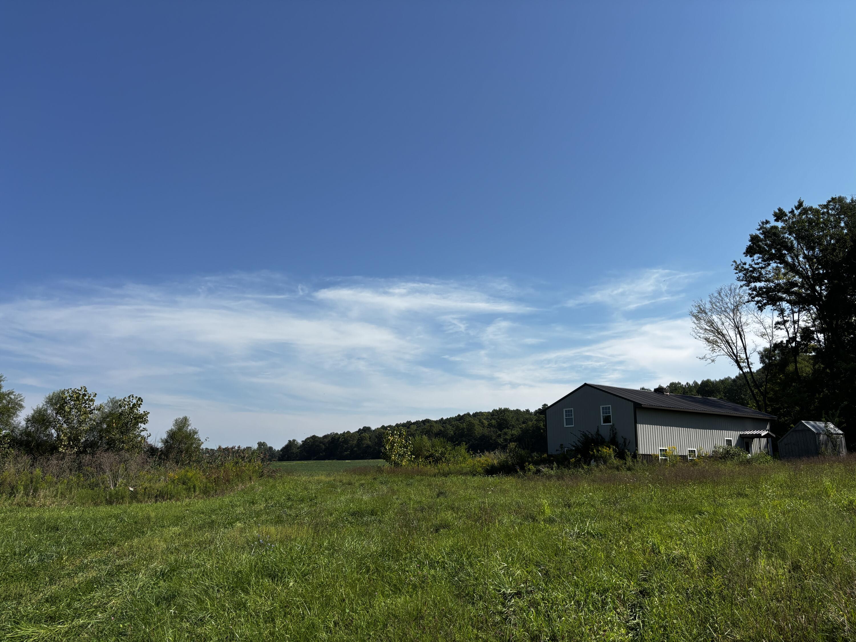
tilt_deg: +13.7
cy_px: 321
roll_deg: -1.5
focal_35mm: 26
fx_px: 643
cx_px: 428
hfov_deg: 67.3
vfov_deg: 53.1
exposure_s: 1/4630
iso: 50
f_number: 1.6
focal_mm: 5.96
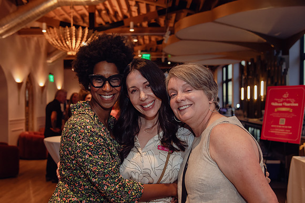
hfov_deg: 46.3
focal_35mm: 42
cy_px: 106
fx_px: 356
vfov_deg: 31.8
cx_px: 142
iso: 3200
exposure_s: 1/60
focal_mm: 38
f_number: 4
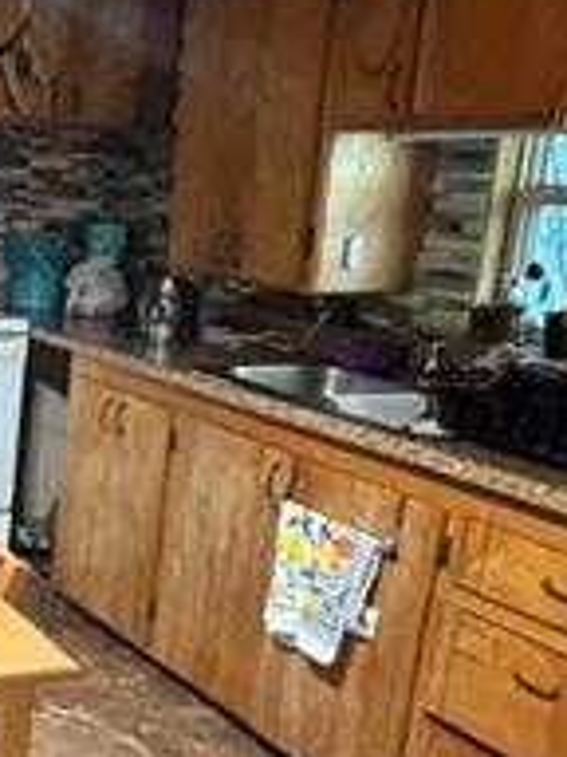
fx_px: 1223
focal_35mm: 56
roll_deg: -1.6
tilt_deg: -16.9
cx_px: -185
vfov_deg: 34.0
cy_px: 513
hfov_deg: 23.0
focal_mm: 2.22
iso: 1000
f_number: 2.2
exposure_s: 1/40
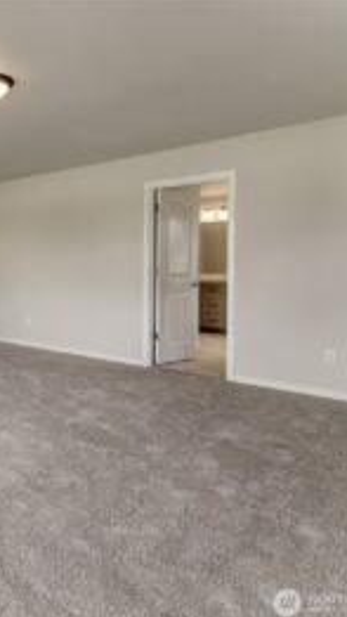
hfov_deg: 37.1
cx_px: -64
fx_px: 392
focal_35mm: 24
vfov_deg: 76.3
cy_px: 311
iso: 125
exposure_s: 1/20
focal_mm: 10
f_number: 8
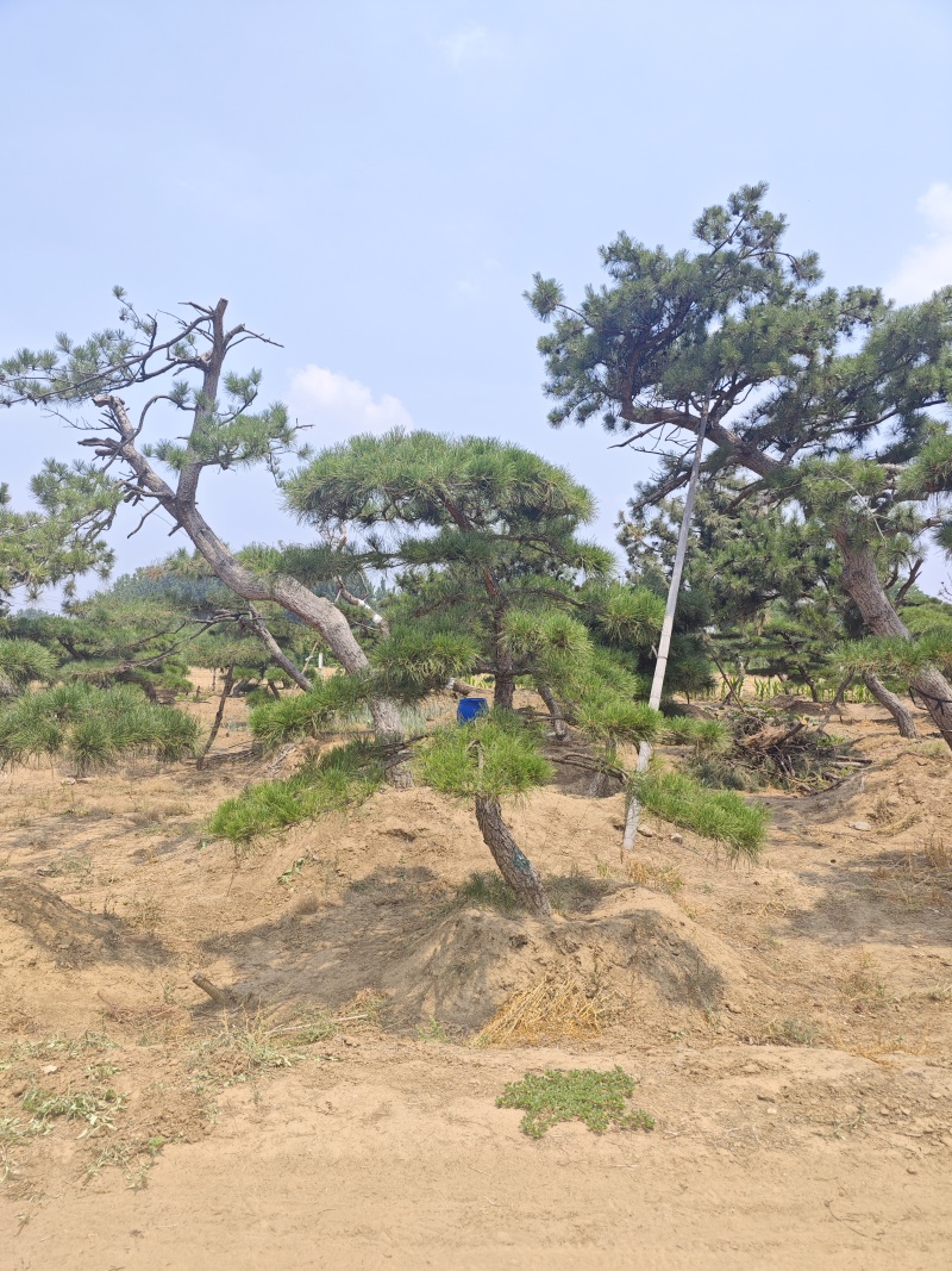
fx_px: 844
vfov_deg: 73.9
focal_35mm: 23
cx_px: 476
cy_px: 636
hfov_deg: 58.9
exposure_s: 1/1360
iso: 50
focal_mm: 8.7
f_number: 1.9
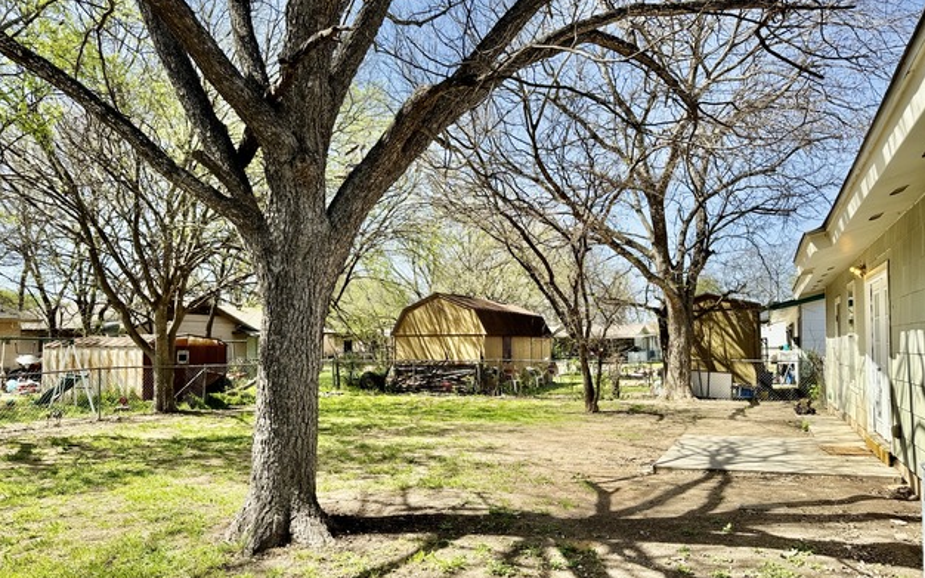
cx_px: 461
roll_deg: -0.4
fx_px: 655
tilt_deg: +1.3
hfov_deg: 70.4
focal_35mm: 26
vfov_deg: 47.5
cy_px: 315
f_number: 1.78
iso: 80
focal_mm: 6.86
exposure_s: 1/2174
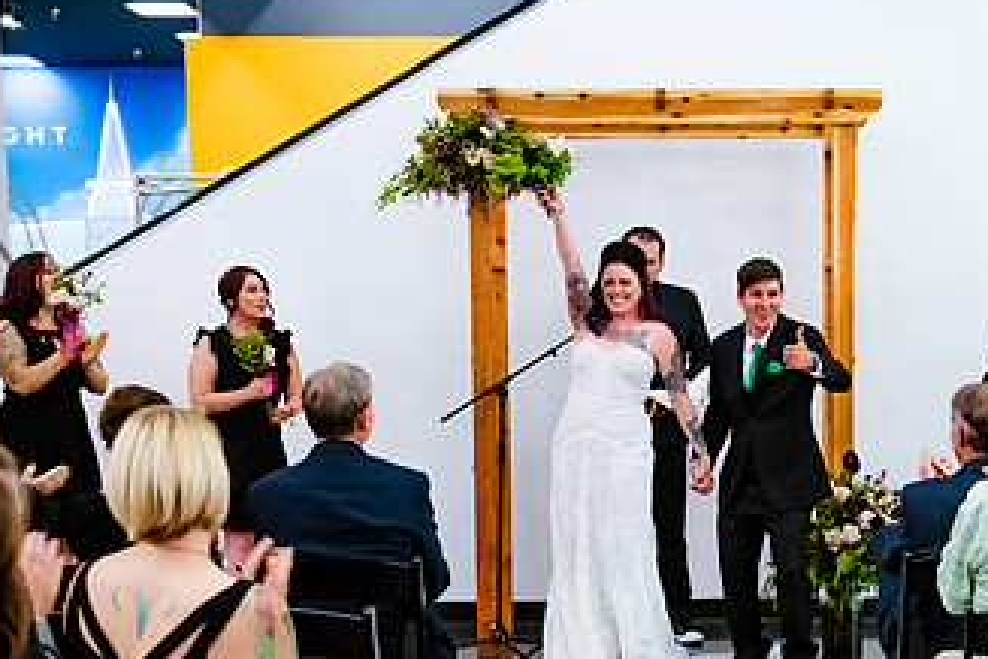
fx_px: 1811
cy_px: 495
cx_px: 711
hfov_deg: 30.1
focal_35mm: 66
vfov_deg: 20.5
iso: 4000
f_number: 2.8
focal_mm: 36
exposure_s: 1/125
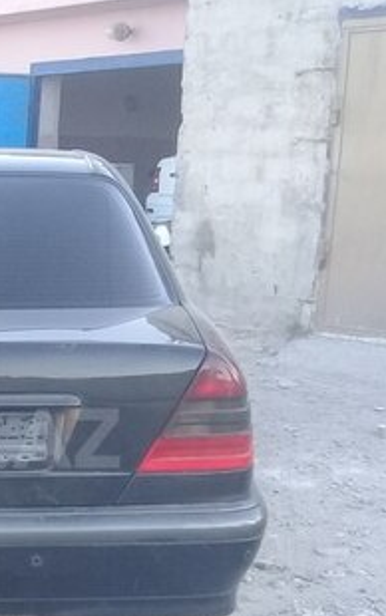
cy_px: 438
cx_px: -84
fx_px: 1177
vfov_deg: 29.0
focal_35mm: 70
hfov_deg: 17.7
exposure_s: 1/100
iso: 64
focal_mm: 3.3
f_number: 2.2
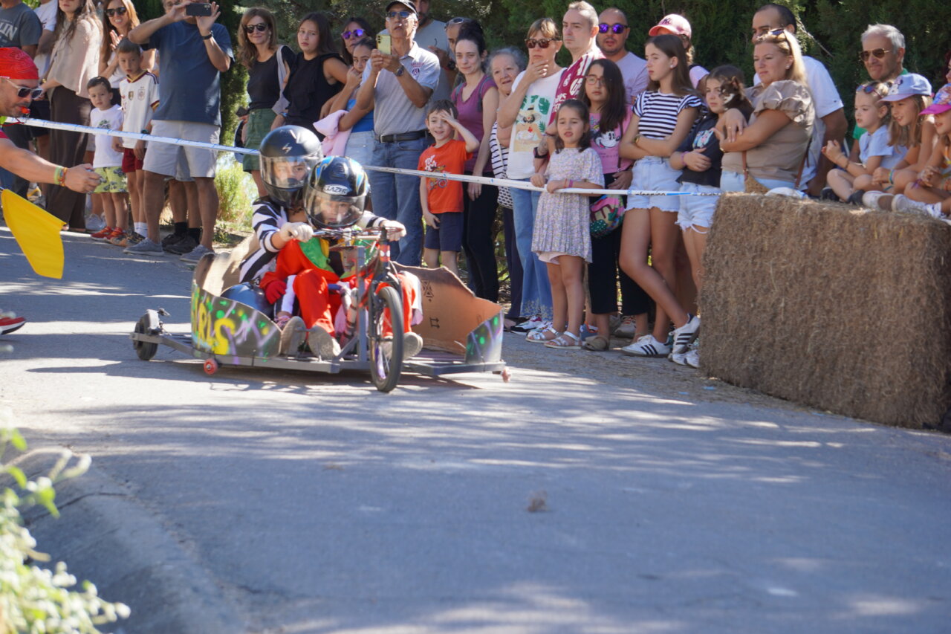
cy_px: 317
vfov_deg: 10.0
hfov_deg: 15.0
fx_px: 3605
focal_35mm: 136
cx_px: 476
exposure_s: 1/160
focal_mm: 91
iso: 125
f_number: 5.6
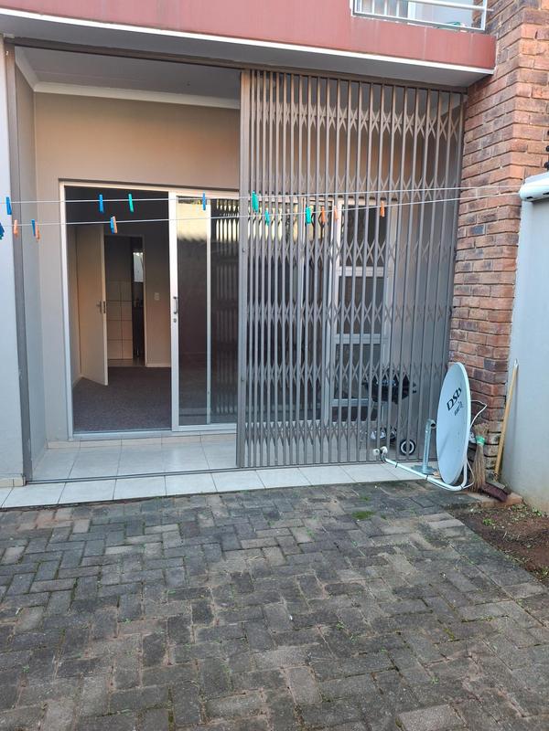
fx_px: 529
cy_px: 366
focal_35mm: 25
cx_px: 274
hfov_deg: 54.9
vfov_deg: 69.4
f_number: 1.8
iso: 100
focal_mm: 4.69
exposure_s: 1/120
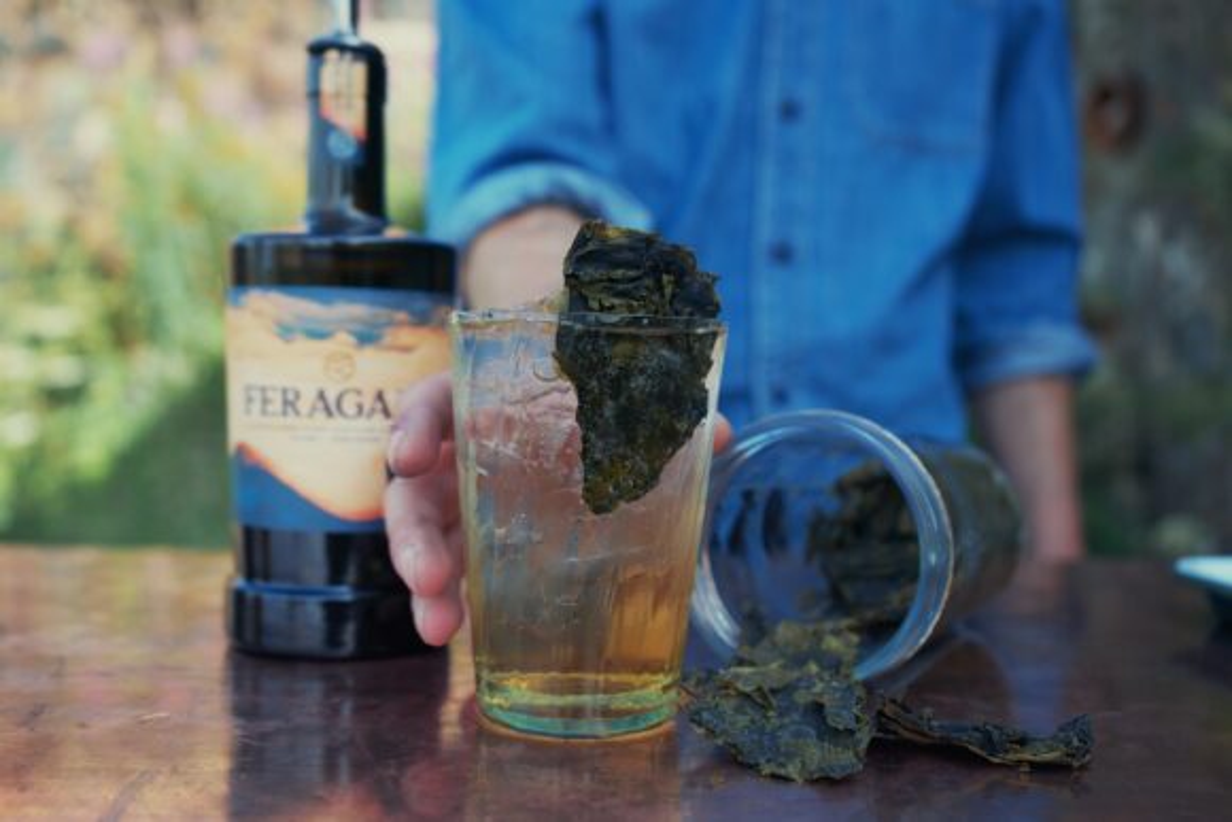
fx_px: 1198
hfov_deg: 54.4
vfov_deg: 37.9
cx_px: 616
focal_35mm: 35
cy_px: 411
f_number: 4
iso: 200
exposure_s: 1/500
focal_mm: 35
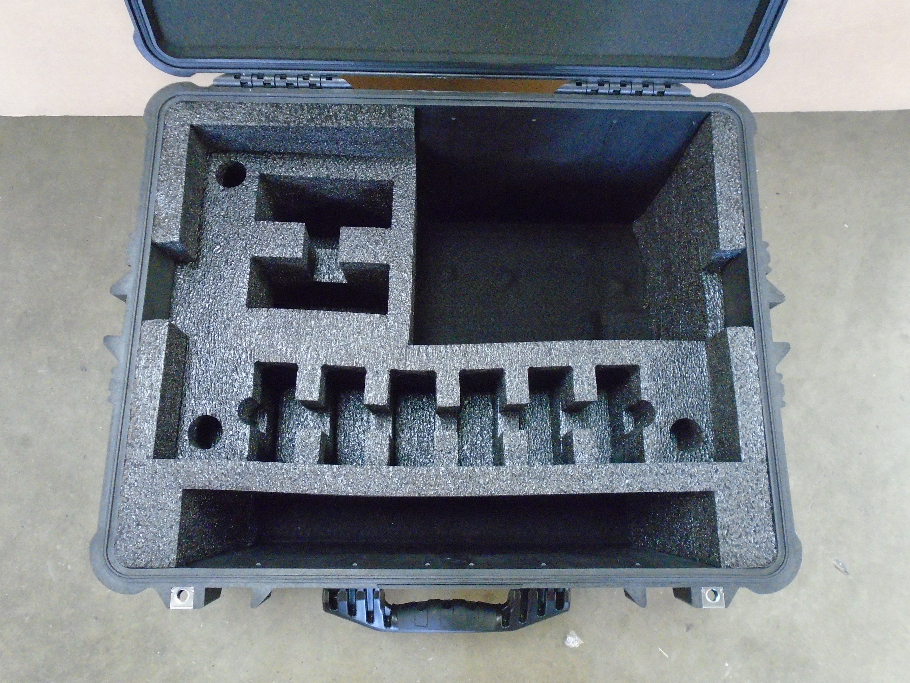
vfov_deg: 53.1
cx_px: 455
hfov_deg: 67.3
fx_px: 683
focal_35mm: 26
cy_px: 342
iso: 800
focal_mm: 4.6
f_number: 3.2
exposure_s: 1/20
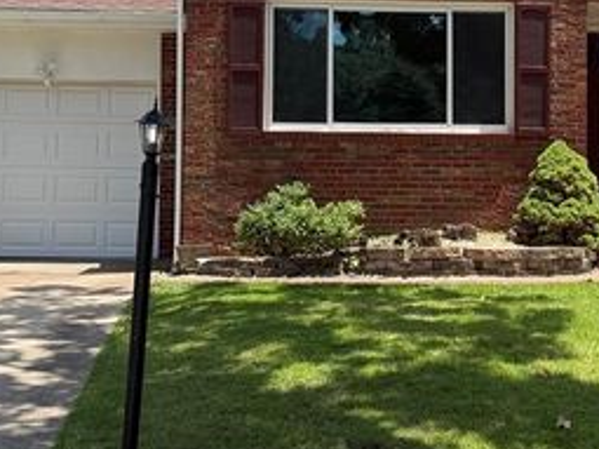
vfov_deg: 15.6
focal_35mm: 94
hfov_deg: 20.7
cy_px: 116
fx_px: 1626
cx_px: 458
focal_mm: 6.76
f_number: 1.78
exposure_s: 1/2667
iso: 80
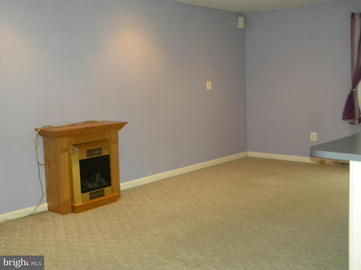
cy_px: 135
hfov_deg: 45.8
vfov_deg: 35.1
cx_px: 180
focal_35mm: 41
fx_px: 428
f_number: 3.8
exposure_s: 1/30
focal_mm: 7.3
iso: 400
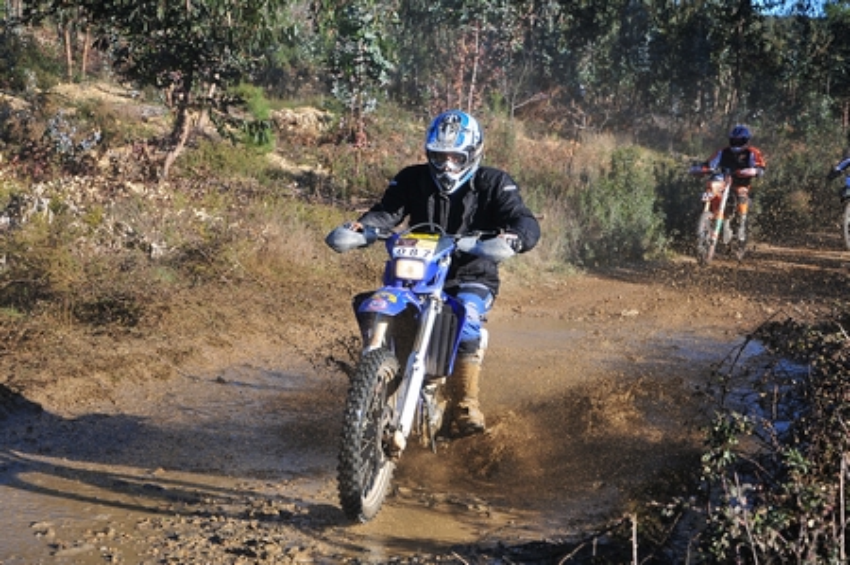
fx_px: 2193
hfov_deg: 21.9
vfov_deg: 14.7
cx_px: 425
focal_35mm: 93
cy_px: 282
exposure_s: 1/1000
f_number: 5.6
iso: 400
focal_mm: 62
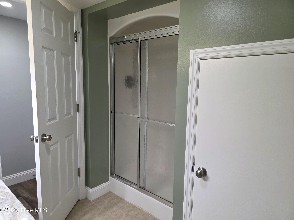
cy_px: 110
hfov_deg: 73.9
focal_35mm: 23
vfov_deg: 58.9
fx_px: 195
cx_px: 147
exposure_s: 1/120
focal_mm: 6.3
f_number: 1.7
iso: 160
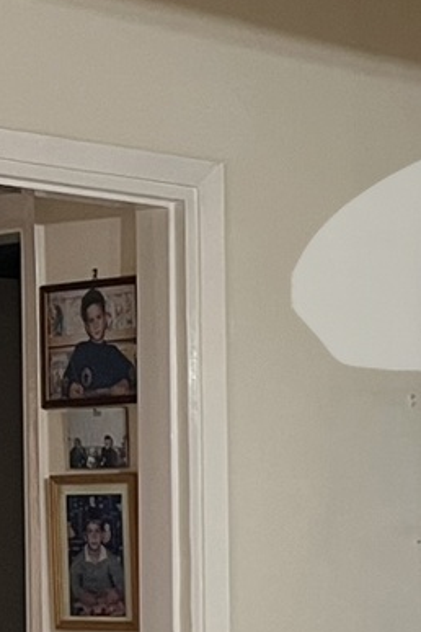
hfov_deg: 9.5
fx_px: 2350
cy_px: 550
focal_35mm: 134
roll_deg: +0.8
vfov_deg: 15.2
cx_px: 868
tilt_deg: -0.2
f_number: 1.5
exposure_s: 1/50
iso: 200
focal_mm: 5.7
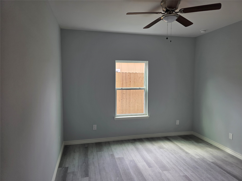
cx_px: 121
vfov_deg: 58.9
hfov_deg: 73.9
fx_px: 161
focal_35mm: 23
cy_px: 90
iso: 125
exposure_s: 1/180
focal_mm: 6.3
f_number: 1.7
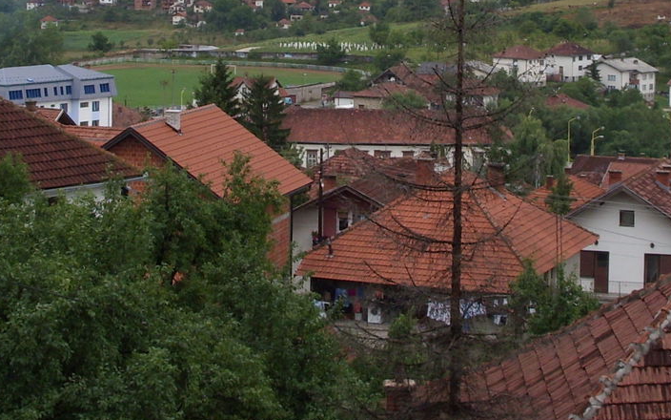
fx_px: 2432
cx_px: 370
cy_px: -17
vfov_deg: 9.8
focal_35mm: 133
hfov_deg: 15.7
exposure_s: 1/184
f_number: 5.1
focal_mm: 7.6
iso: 50
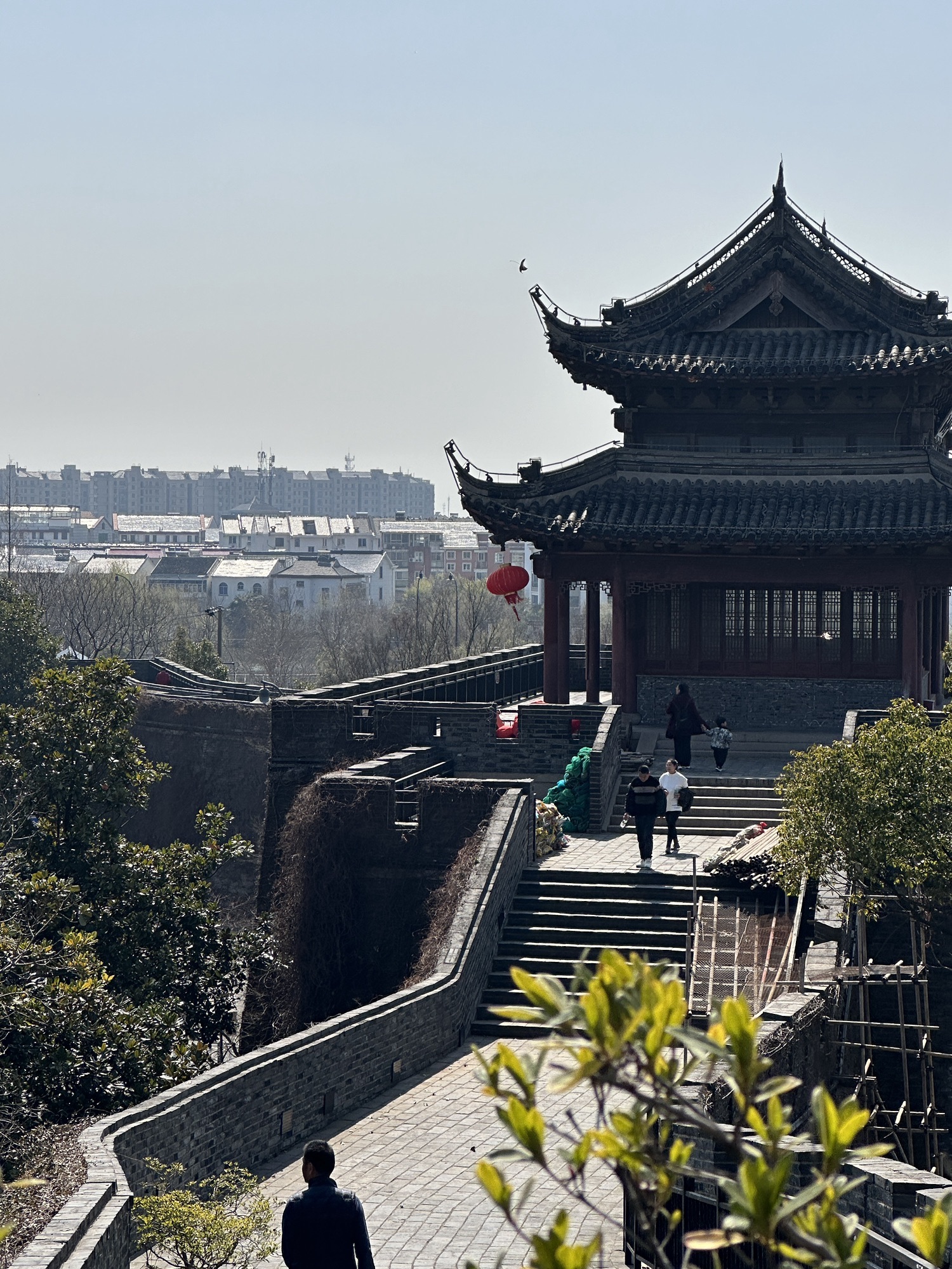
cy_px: 634
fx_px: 2824
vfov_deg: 25.3
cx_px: 476
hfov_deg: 19.1
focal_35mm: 77
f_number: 2.8
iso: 32
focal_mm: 9
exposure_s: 1/1553
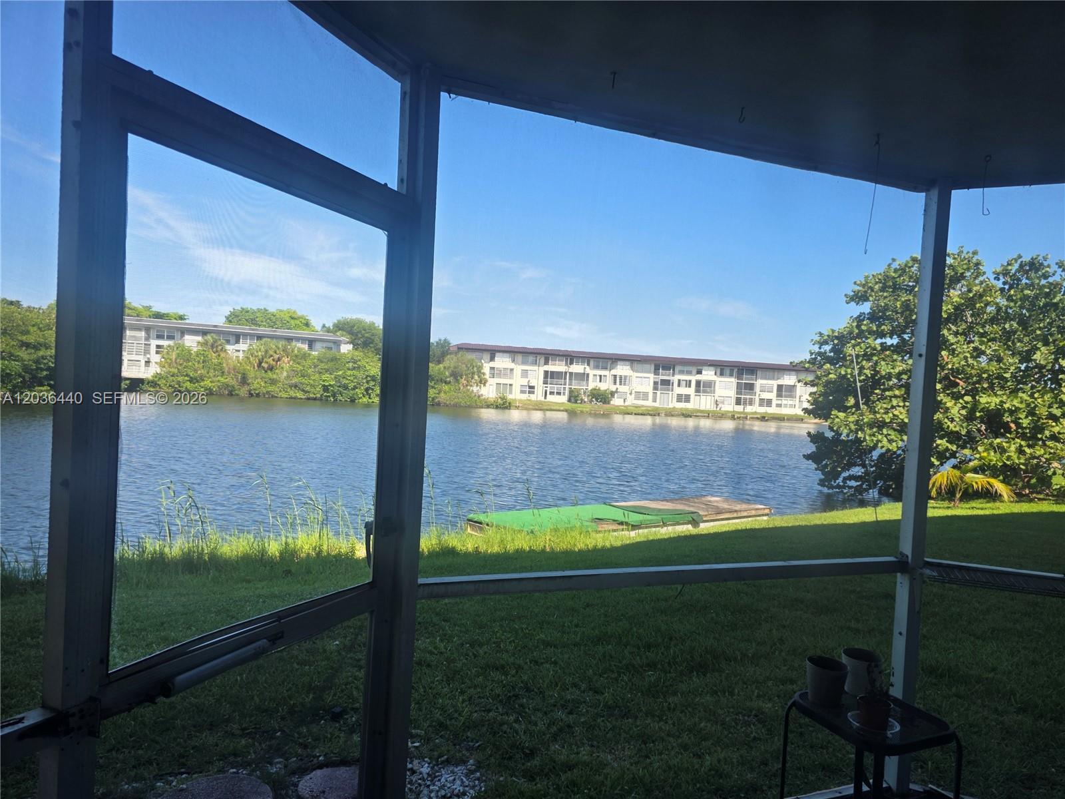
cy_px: 400
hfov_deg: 73.9
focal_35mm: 23
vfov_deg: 58.9
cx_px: 532
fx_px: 708
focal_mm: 6.3
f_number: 1.7
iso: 80
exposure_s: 1/1372
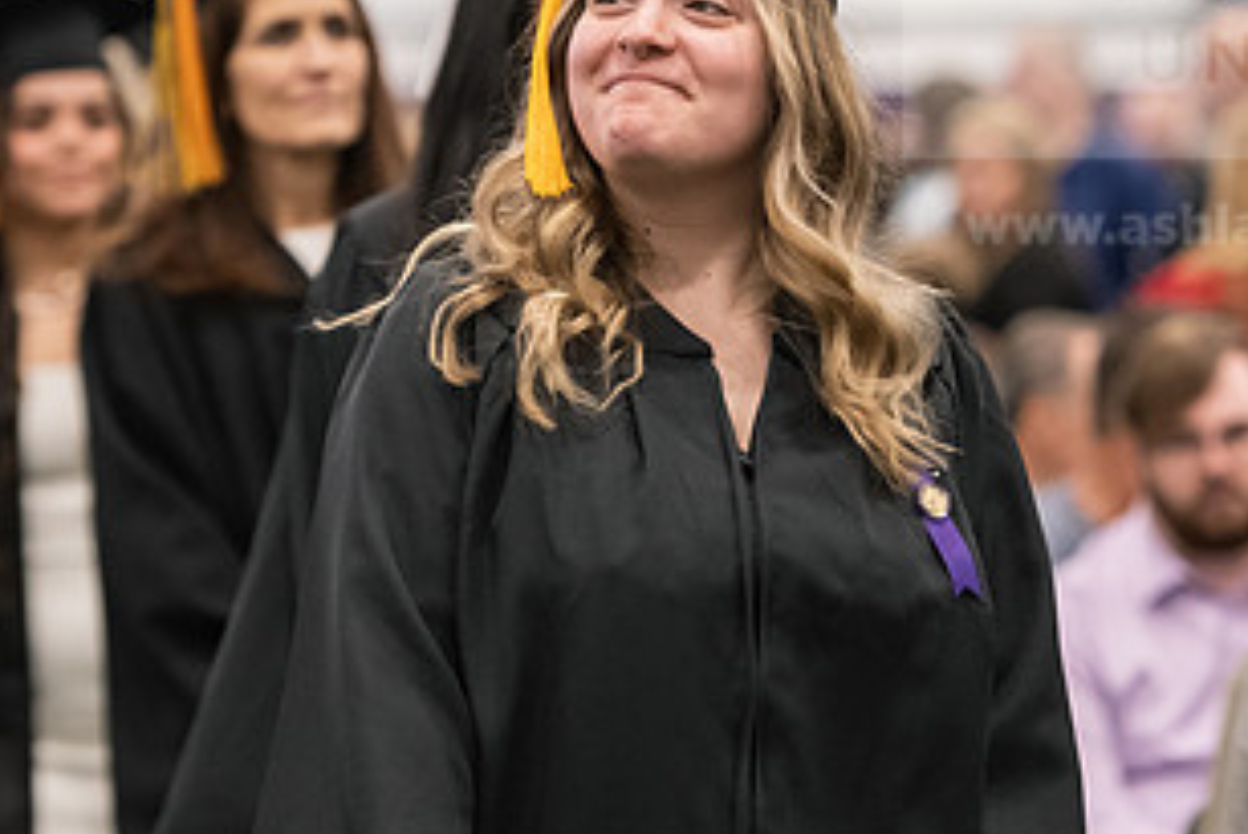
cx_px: 781
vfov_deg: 5.8
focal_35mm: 236
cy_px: 311
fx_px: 8185
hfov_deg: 8.7
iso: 3200
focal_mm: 125
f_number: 3.2
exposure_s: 1/200
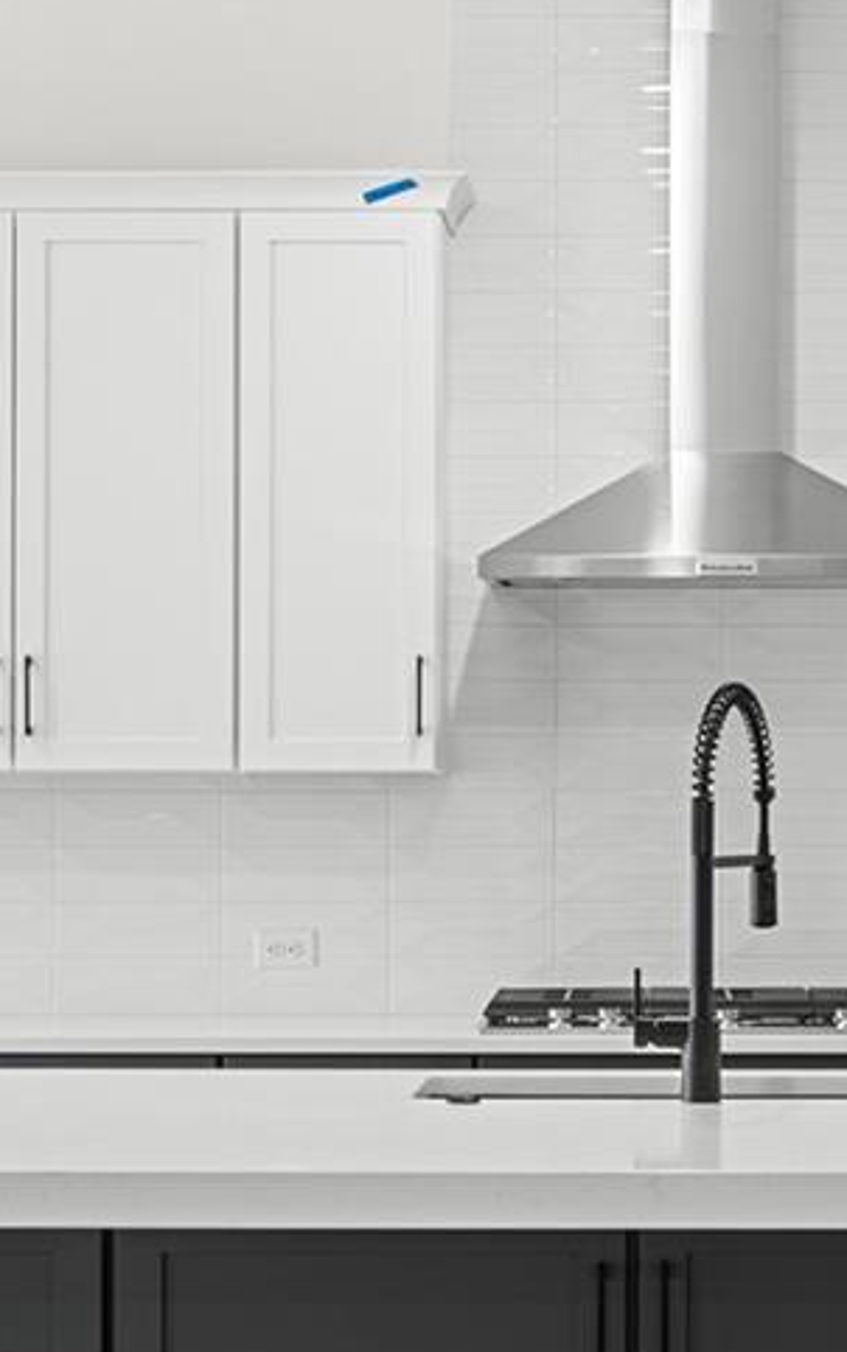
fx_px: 3613
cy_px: 735
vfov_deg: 21.2
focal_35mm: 98
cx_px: 715
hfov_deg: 13.3
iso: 160
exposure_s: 1/1.25
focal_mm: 19.5
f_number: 8
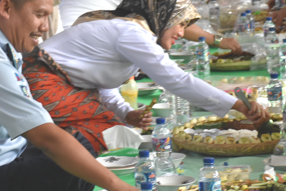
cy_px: 92
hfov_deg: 11.4
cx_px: 198
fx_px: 1430
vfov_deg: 7.6
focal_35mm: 180
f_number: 7.1
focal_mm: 60
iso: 1600
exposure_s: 1/200
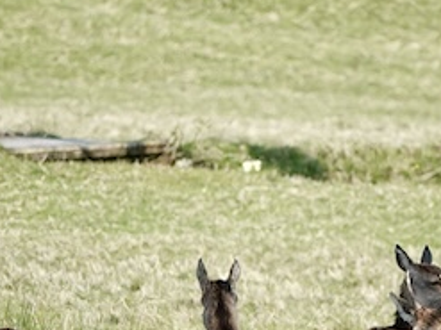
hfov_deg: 1.4
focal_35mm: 1459
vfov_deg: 1.0
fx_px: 18578
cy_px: 201
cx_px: 190
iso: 400
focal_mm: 220
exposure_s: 1/1600
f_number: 4
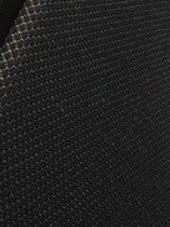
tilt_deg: -38.6
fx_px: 591
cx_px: 155
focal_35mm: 90
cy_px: -34
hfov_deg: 16.2
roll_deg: +40.0
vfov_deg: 20.6
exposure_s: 1/120
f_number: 2.4
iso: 50
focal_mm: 4.12
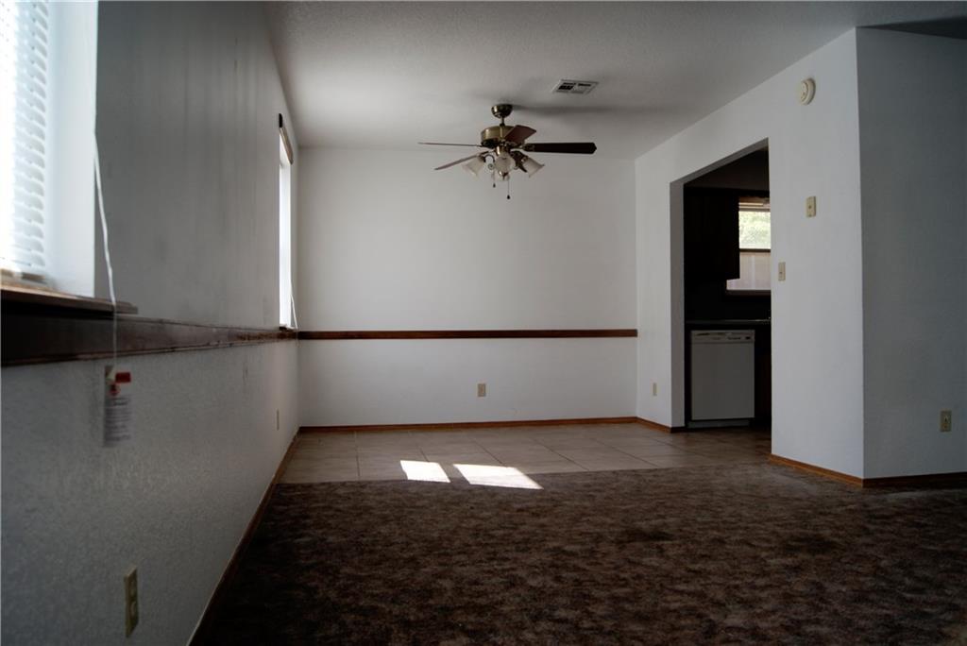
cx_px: 484
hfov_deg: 67.4
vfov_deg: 48.0
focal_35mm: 27
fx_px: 726
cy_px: 323
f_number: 5
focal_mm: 18
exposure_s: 1/40
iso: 100
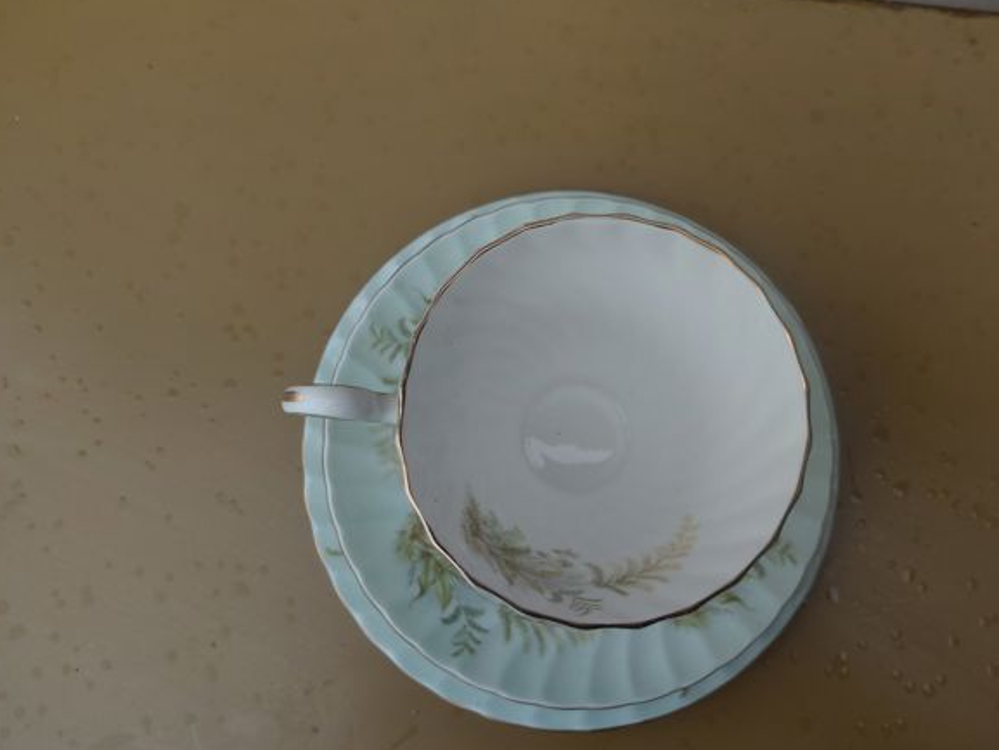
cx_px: 499
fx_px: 751
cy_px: 379
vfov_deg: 53.1
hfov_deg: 67.3
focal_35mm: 26
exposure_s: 1/308
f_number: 1.8
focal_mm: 4.69
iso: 50
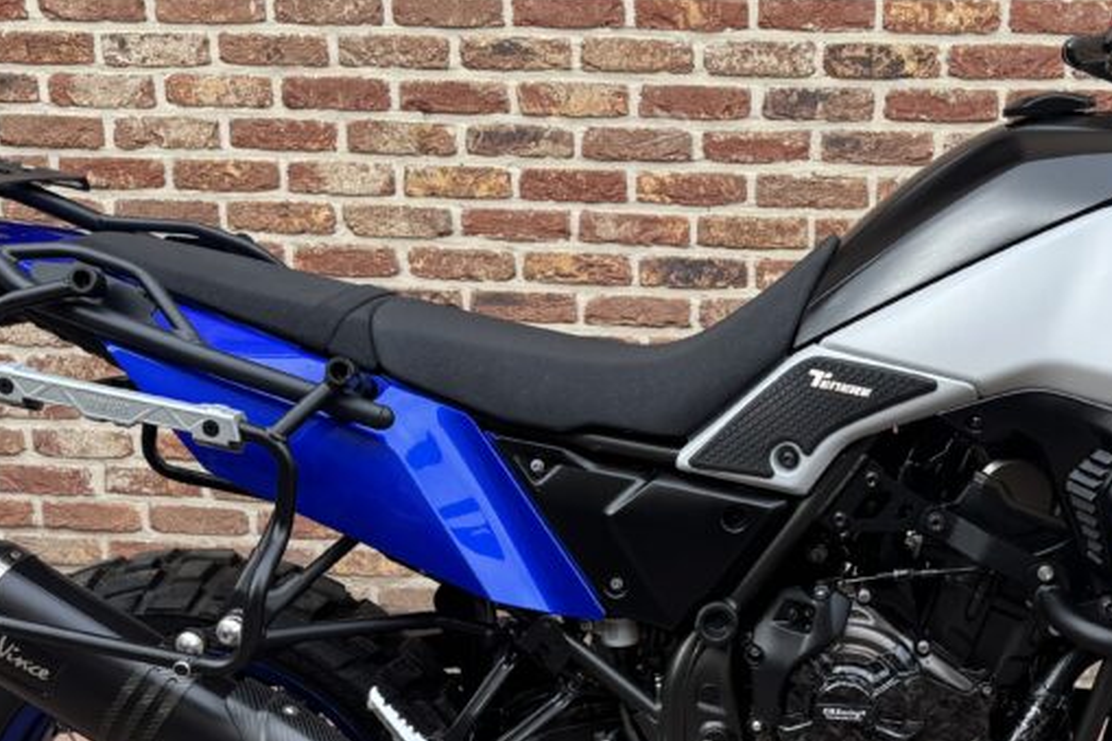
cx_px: 819
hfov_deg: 36.7
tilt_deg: -17.8
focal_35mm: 53
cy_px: 597
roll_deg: -0.2
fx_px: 1636
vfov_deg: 25.1
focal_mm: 6.76
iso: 80
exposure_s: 1/370
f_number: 1.78
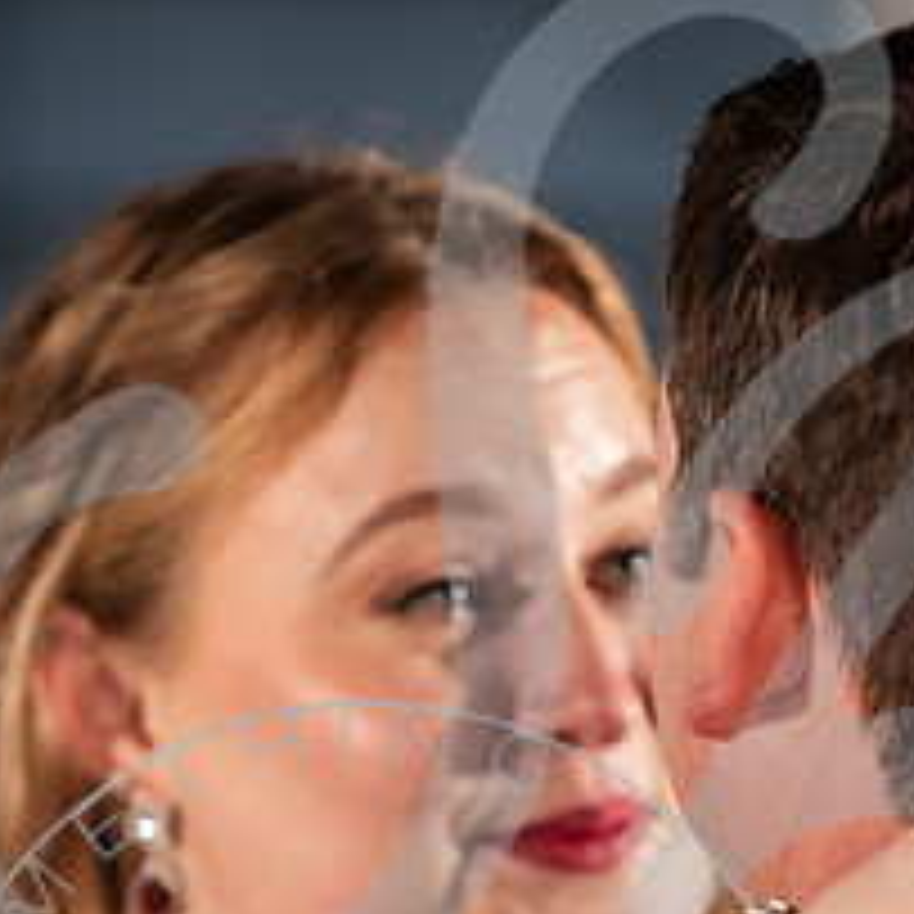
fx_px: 12308
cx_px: 594
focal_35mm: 412
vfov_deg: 4.2
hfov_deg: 4.3
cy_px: 786
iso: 200
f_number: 2.8
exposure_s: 1/160
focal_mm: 170
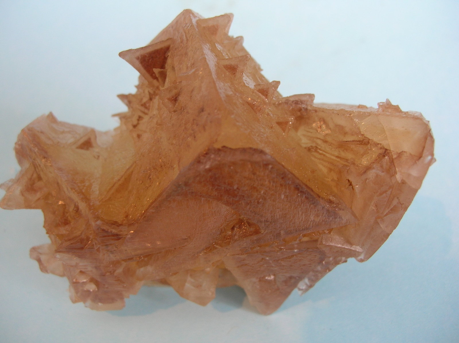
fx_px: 477
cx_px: 230
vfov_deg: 39.6
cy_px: 172
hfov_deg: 51.4
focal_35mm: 36
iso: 50
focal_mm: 6
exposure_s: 1/9
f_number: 2.7
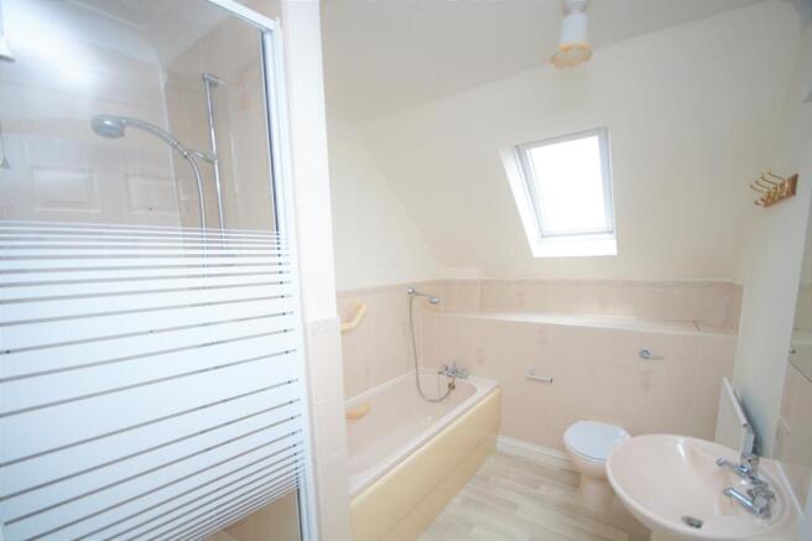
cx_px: 406
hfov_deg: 100.4
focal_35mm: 15
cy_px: 270
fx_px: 338
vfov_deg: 77.3
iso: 320
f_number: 4
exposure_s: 1/160
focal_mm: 10
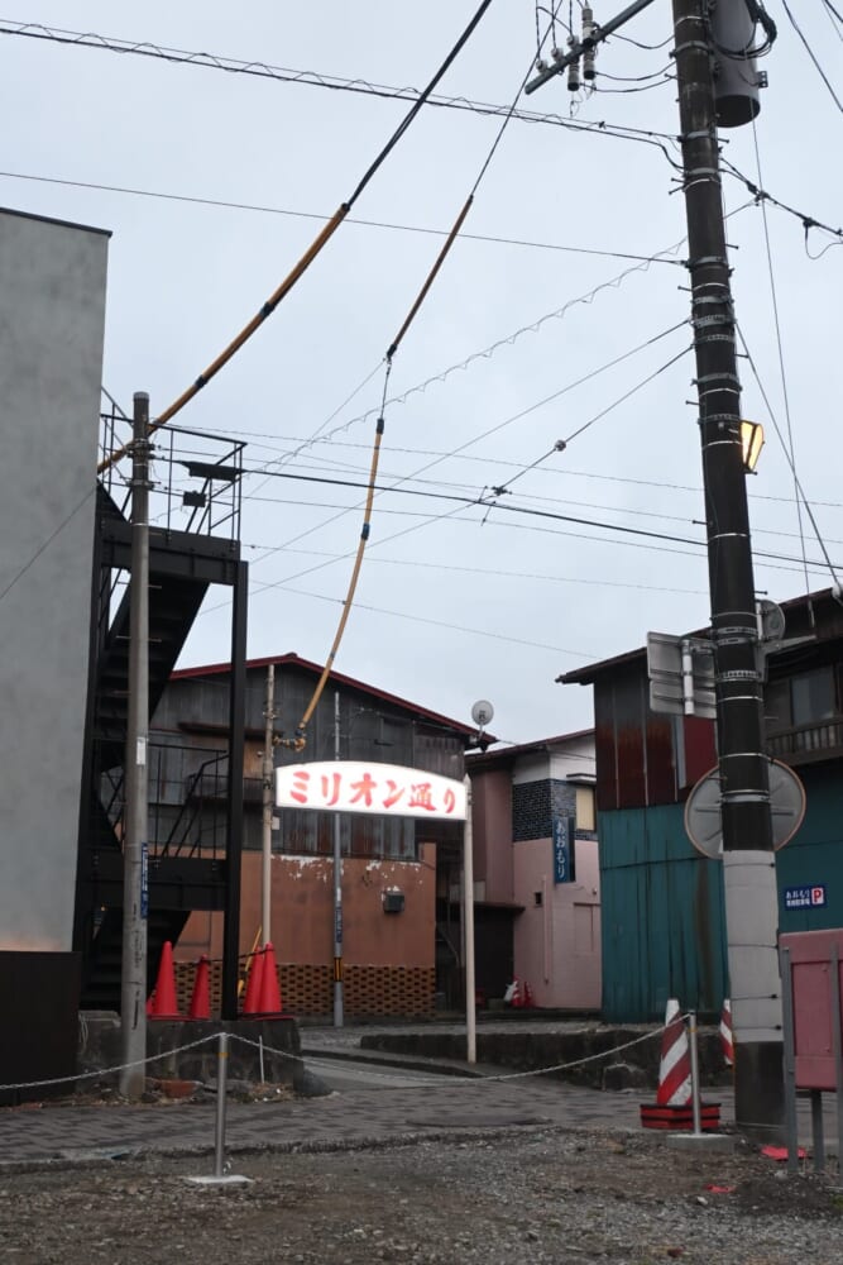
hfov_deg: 30.9
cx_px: 422
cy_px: 632
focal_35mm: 44
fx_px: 1527
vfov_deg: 45.0
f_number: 4.8
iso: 560
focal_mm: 29
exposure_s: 1/50
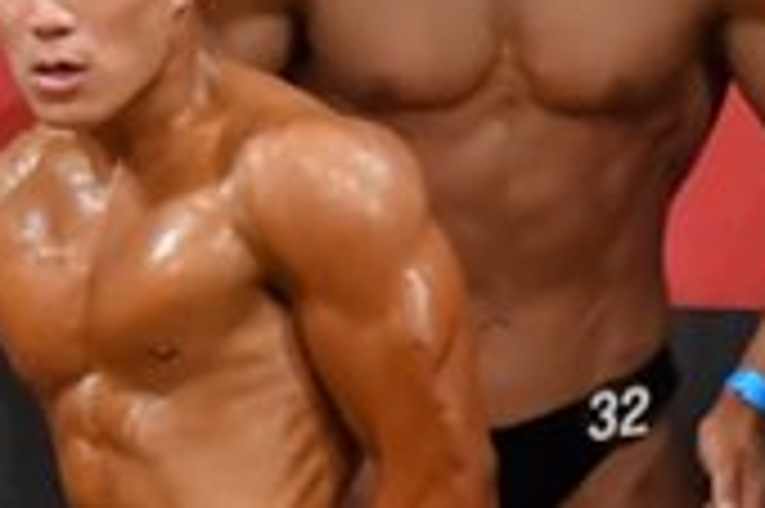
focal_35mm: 1365
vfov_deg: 1.0
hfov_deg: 1.5
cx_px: -880
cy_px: 670
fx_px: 28978
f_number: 5.6
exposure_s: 1/400
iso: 9000
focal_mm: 200
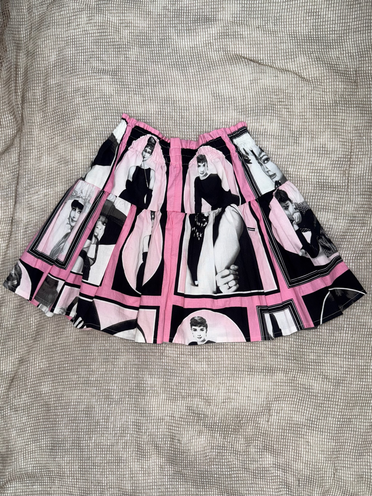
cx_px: 186
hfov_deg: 56.8
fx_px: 344
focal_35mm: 24
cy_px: 248
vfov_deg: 71.6
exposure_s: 1/121
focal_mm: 6.76
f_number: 1.78
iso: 80
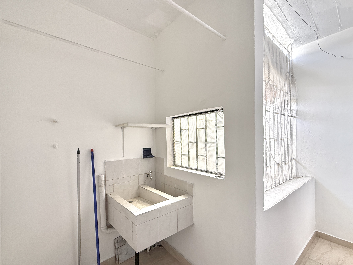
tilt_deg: -0.4
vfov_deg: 78.1
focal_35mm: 16
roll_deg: +1.2
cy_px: 139
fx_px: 163
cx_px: 175
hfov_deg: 94.5
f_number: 2.2
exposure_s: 1/99
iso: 200
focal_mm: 2.22
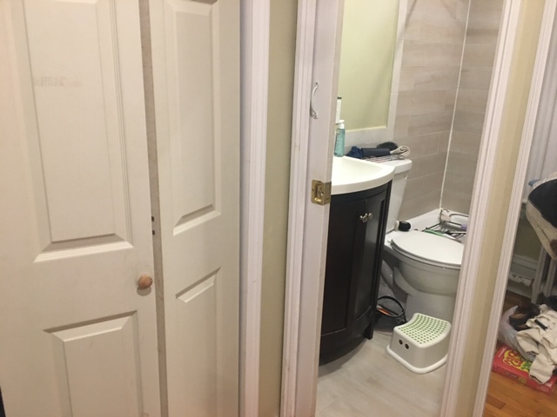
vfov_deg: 48.2
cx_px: 278
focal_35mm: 29
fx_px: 467
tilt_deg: -16.4
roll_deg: -2.9
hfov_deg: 61.7
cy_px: 208
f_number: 2.2
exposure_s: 1/8
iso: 80
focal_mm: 4.15
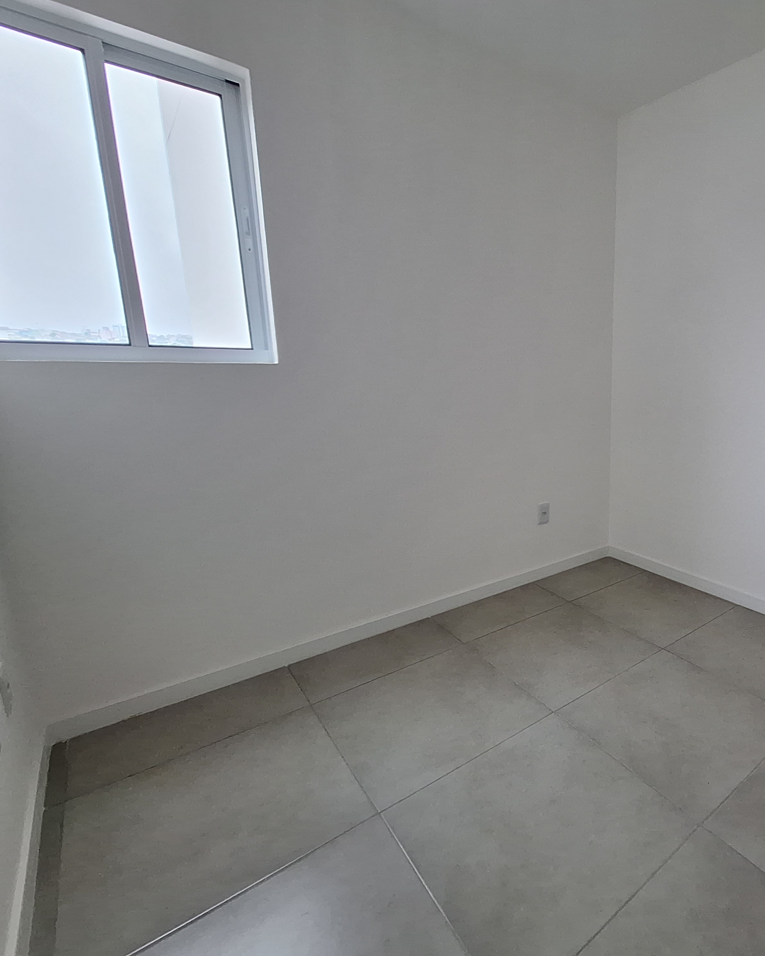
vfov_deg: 89.6
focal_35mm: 17
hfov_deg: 70.5
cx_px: 595
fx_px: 481
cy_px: 478
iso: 160
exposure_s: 1/40
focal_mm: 1.74
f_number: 2.2
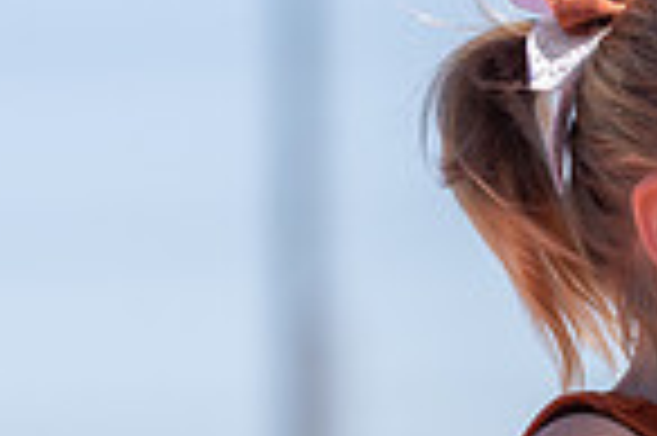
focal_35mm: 549
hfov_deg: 3.7
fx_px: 10008
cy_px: 519
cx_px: 909
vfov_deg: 2.5
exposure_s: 1/2000
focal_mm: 138
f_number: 2.8
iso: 100
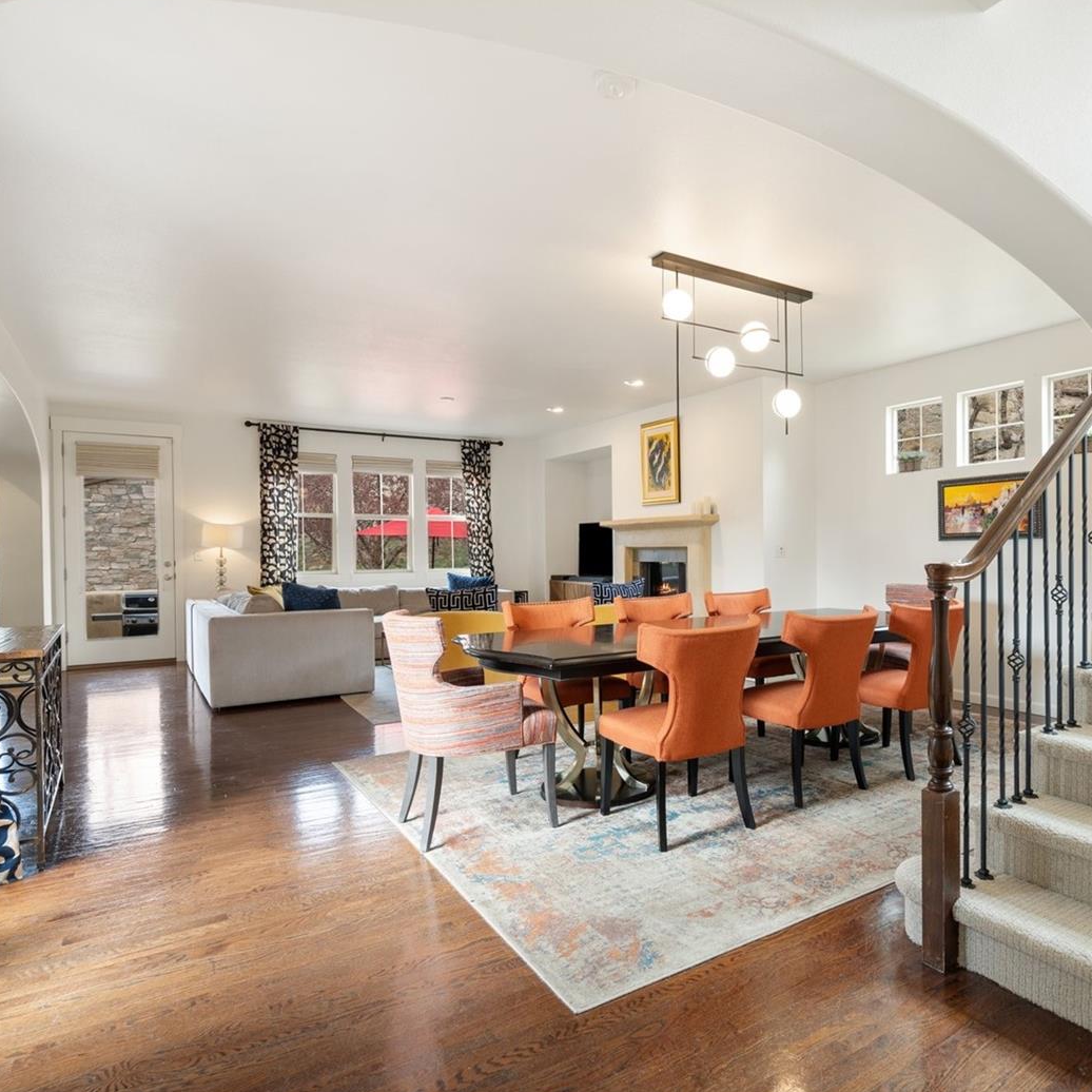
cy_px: 552
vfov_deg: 72.1
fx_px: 749
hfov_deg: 69.8
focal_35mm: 21
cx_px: 738
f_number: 6.3
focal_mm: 16
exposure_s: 1/1.67
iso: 100
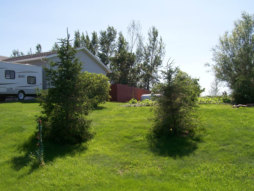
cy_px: 96
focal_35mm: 36
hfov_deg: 51.4
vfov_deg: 39.7
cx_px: 127
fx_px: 264
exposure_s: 1/481
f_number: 4.8
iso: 80
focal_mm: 6
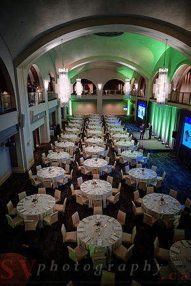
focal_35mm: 24
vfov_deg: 73.7
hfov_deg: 53.1
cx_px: 96
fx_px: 191
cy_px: 143
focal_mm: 24
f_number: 2.8
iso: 800
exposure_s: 1/60
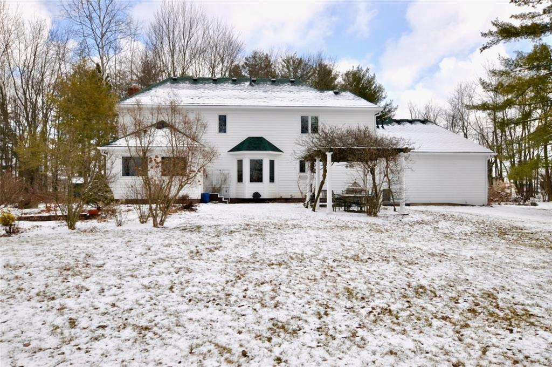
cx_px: 276
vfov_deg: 43.5
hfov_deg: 62.0
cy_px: 184
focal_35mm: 30
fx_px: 459
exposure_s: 1/400
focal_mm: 20
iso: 400
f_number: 10
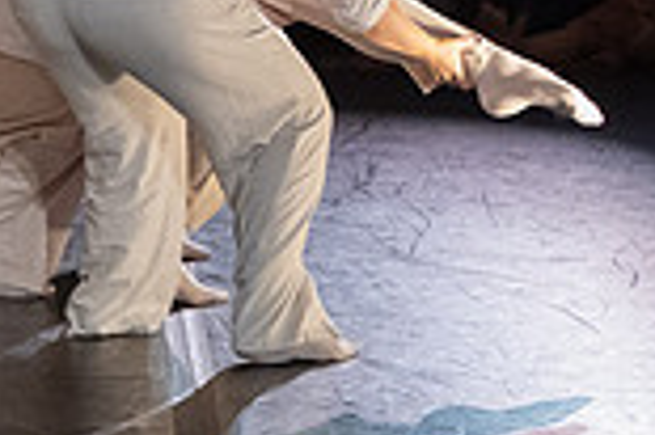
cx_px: 405
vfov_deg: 6.3
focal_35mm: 215
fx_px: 3908
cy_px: -192
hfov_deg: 9.6
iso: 6400
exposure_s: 1/400
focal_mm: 49
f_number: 3.5
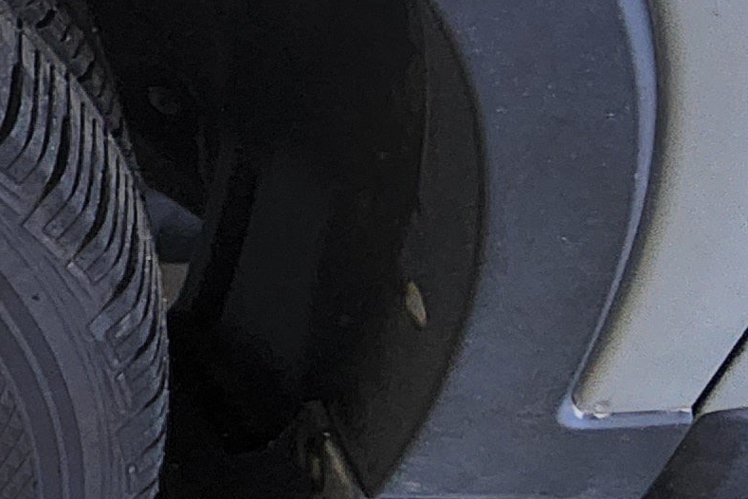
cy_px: 187
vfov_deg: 10.1
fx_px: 2826
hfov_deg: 12.2
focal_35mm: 136
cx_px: -1013
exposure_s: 1/120
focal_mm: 3.08
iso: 80
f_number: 2
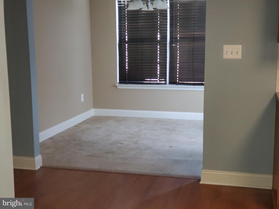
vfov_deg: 28.0
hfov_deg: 36.8
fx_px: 419
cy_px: 104
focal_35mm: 52
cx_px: 140
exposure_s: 1/24
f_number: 2.4
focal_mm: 6
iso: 400
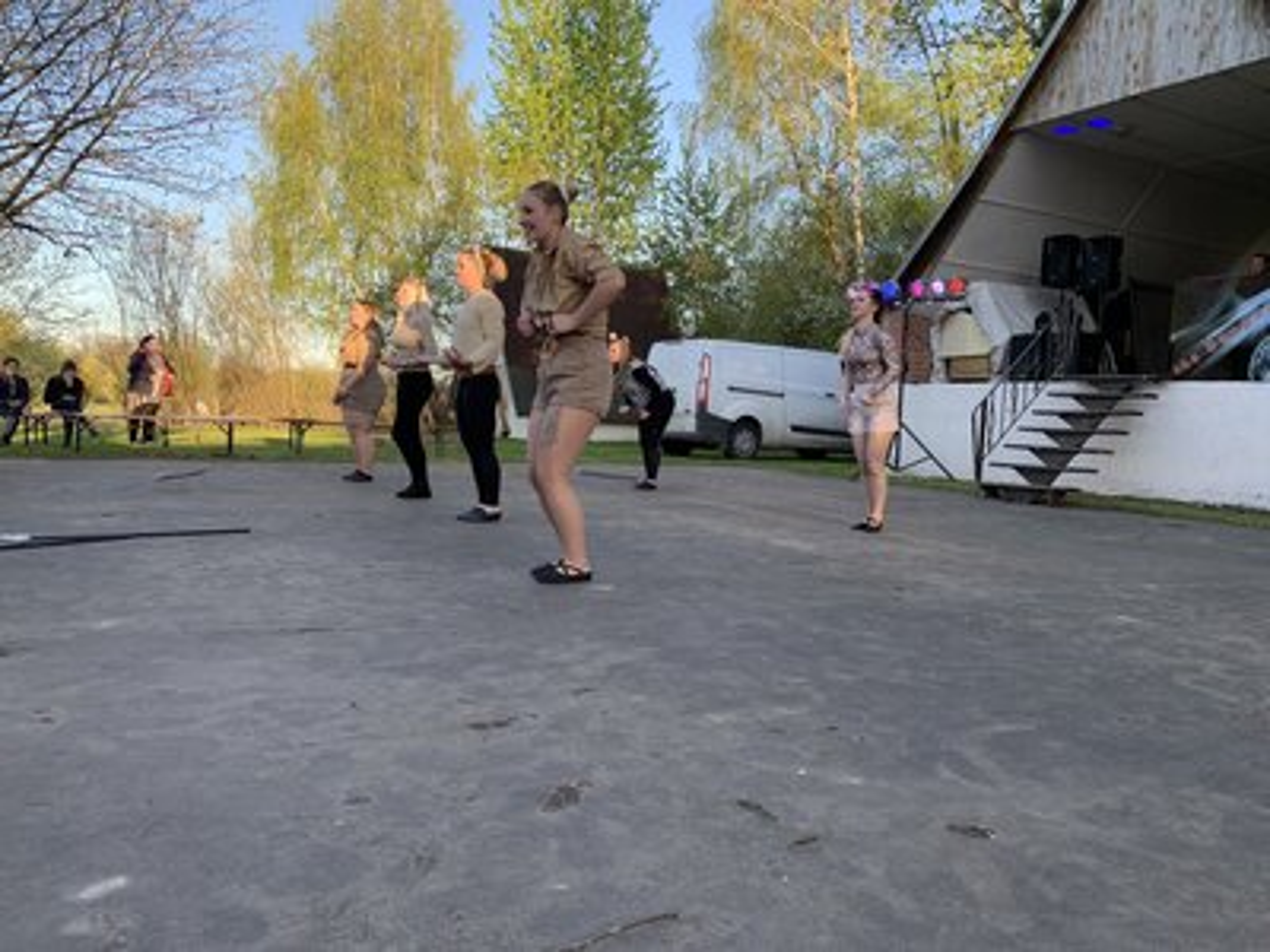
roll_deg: -3.5
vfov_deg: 53.1
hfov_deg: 67.3
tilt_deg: -4.9
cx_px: 635
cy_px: 476
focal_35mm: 26
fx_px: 954
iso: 25
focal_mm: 4.25
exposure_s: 1/263
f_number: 1.8
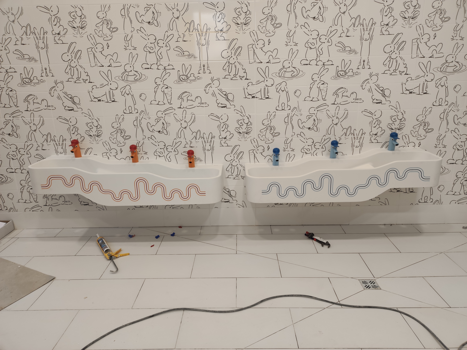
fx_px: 229
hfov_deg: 91.1
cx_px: 234
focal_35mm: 17
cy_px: 175
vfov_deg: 74.6
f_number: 1.79
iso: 182
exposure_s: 1/50
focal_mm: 4.7
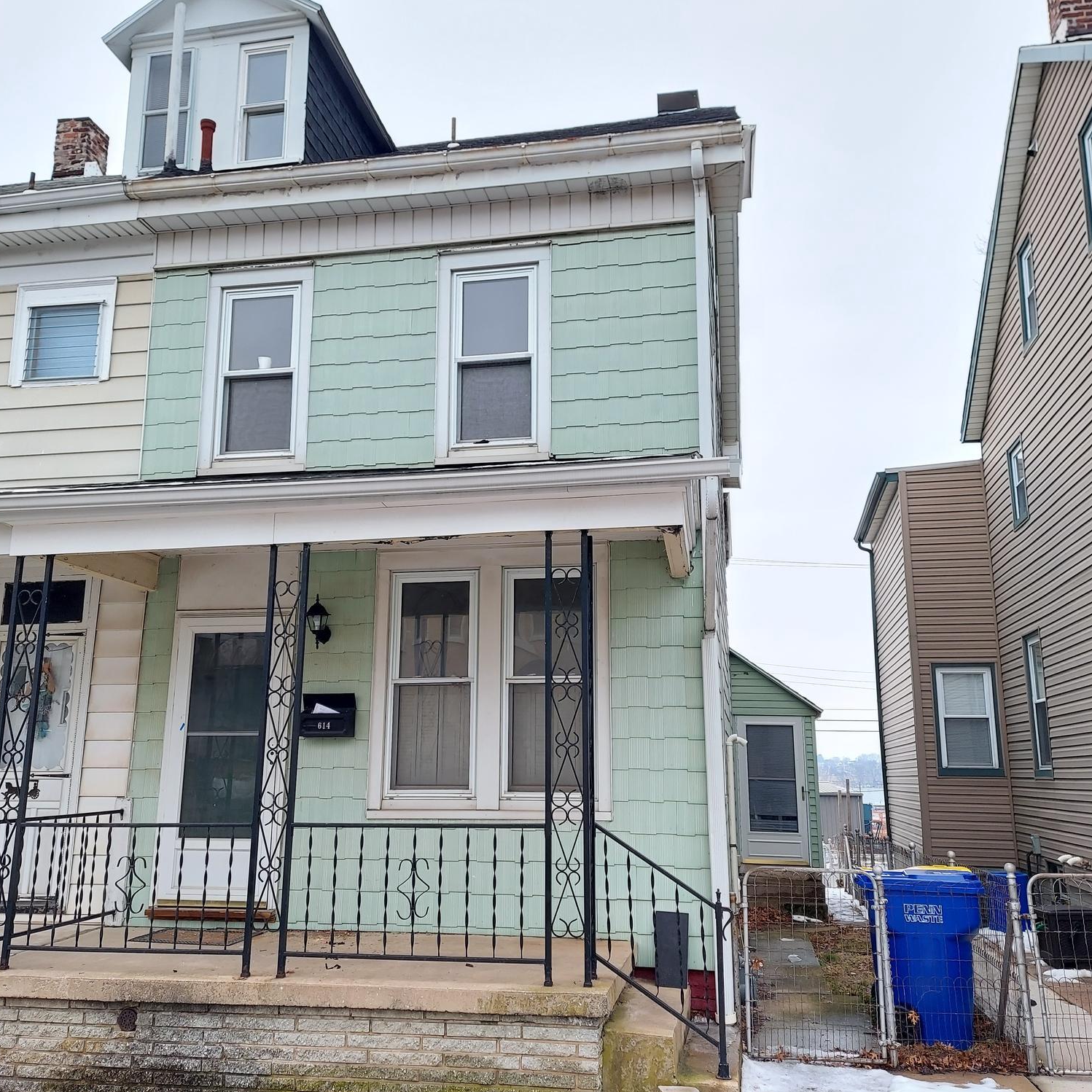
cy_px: 536
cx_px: 517
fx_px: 1035
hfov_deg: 55.6
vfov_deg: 55.6
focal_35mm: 29
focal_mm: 5.23
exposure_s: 1/122
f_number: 1.8
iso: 50
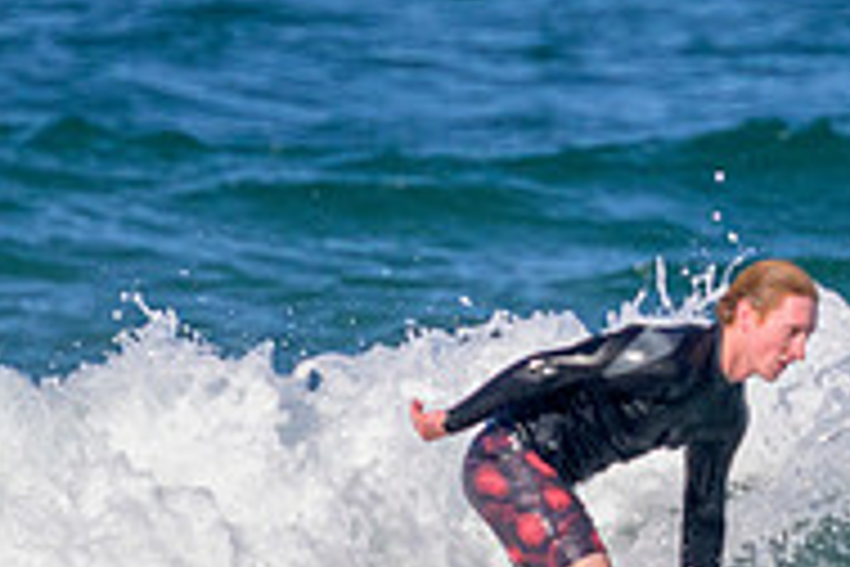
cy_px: 307
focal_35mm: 3357
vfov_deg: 0.4
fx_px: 79256
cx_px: 984
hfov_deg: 0.6
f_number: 11
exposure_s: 1/2000
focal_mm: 800
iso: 1250
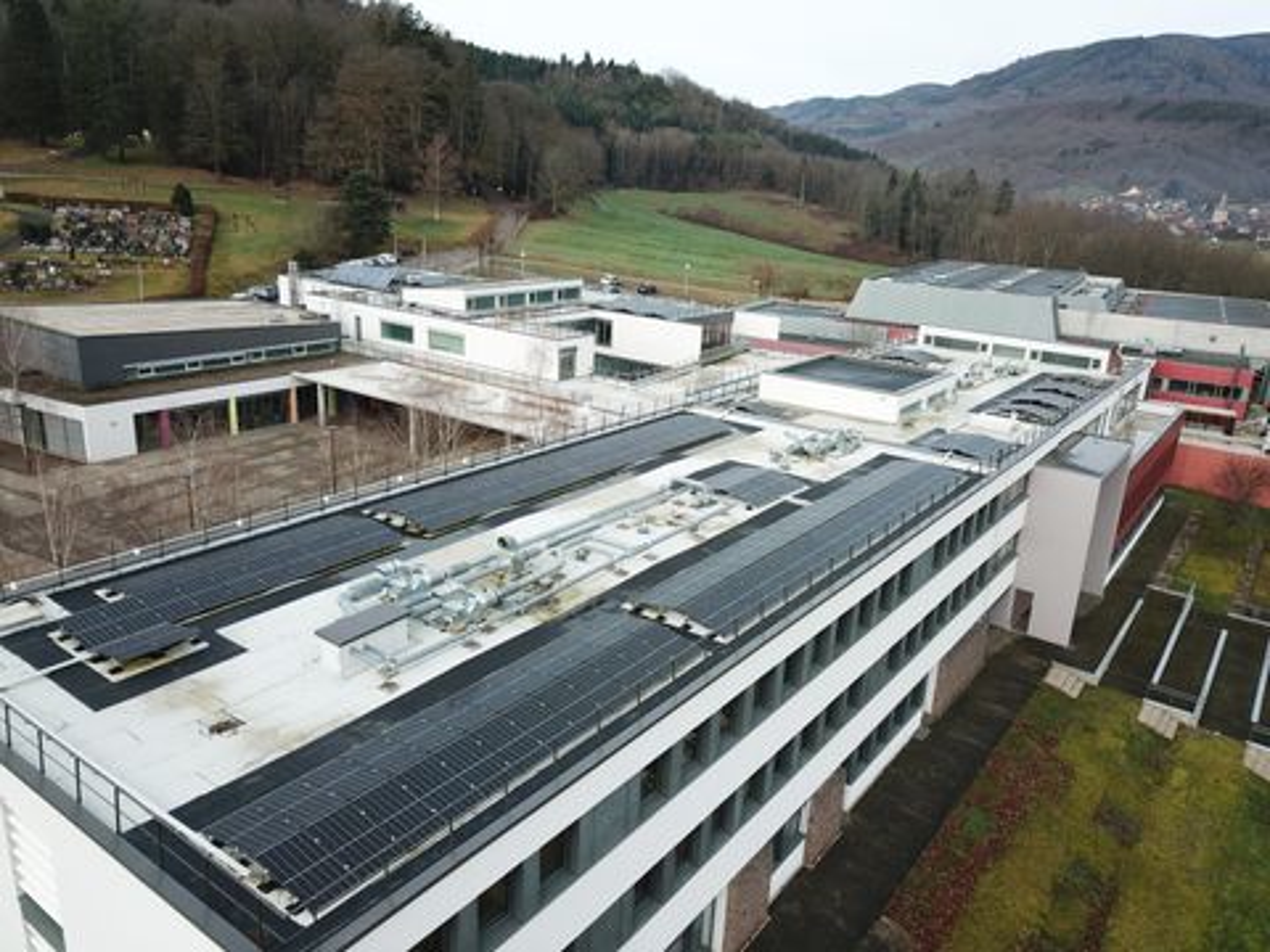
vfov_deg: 53.1
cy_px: 476
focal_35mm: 26
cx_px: 635
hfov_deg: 67.3
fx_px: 954
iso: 100
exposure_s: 1/500
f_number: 2.2
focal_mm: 4.73
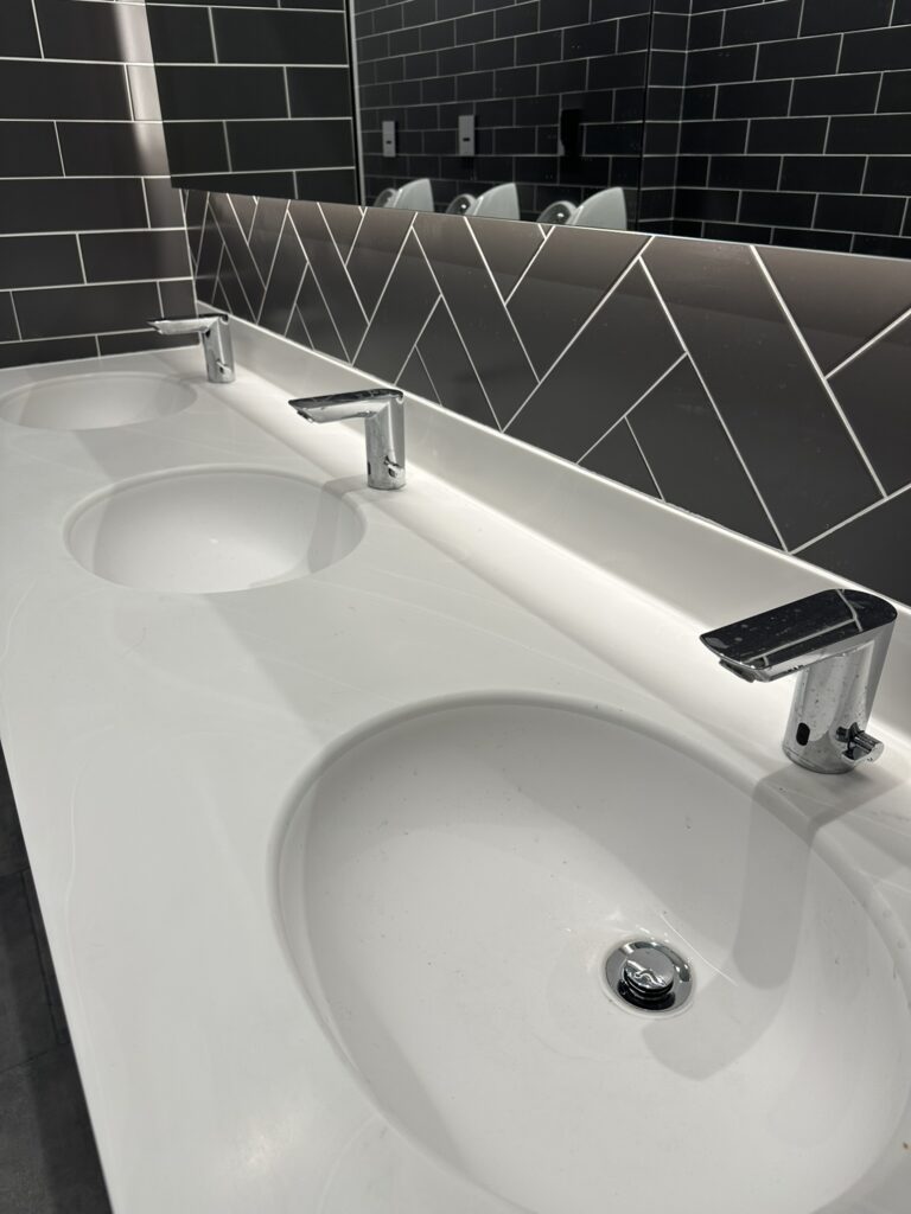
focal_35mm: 24
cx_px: 456
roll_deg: +0.1
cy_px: 607
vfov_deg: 71.6
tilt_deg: -28.5
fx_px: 842
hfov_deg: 56.8
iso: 64
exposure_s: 1/139
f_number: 1.78
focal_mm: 6.86
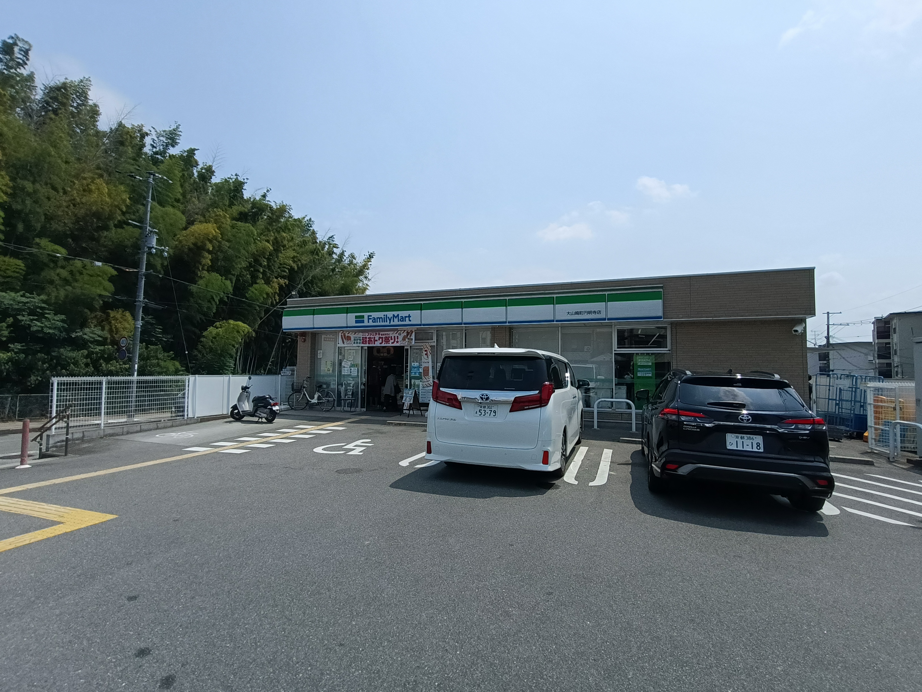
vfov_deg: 78.1
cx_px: 461
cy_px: 346
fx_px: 426
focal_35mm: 16
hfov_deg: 94.5
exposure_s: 1/910
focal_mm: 1.68
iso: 64
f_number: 2.2
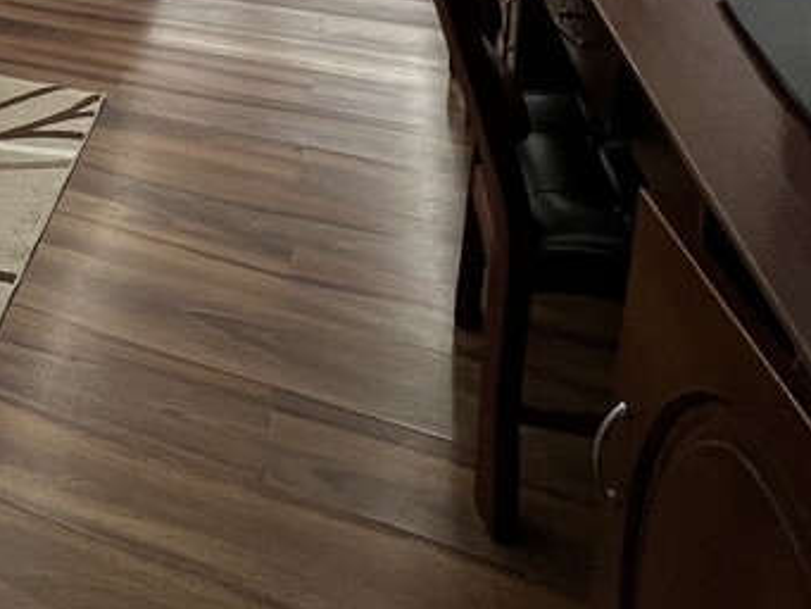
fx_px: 914
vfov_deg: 28.5
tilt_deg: -10.9
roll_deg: +2.9
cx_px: -138
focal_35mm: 39
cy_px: -226
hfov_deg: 37.5
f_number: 1.8
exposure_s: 1/100
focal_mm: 1.57
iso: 250
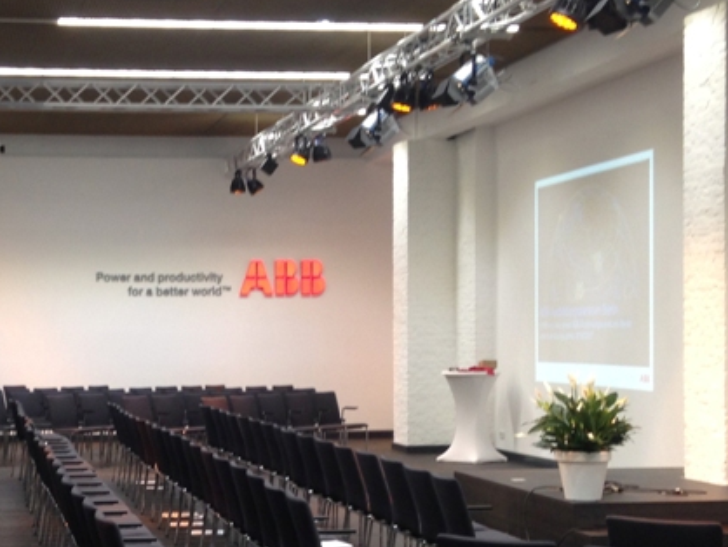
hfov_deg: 25.8
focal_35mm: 74
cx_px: 131
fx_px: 1557
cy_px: 513
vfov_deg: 19.5
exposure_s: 1/20
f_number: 2.4
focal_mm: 4.12
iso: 50
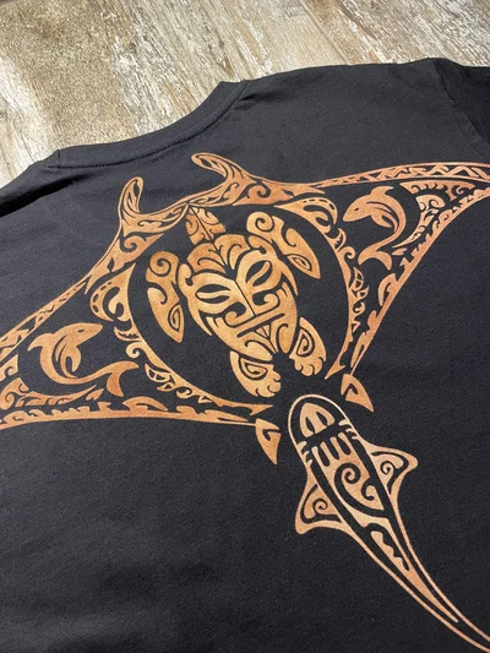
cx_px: 245
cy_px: 326
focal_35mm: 26
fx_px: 491
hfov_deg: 53.1
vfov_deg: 67.3
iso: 200
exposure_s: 1/50
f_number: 1.6
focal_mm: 4.2
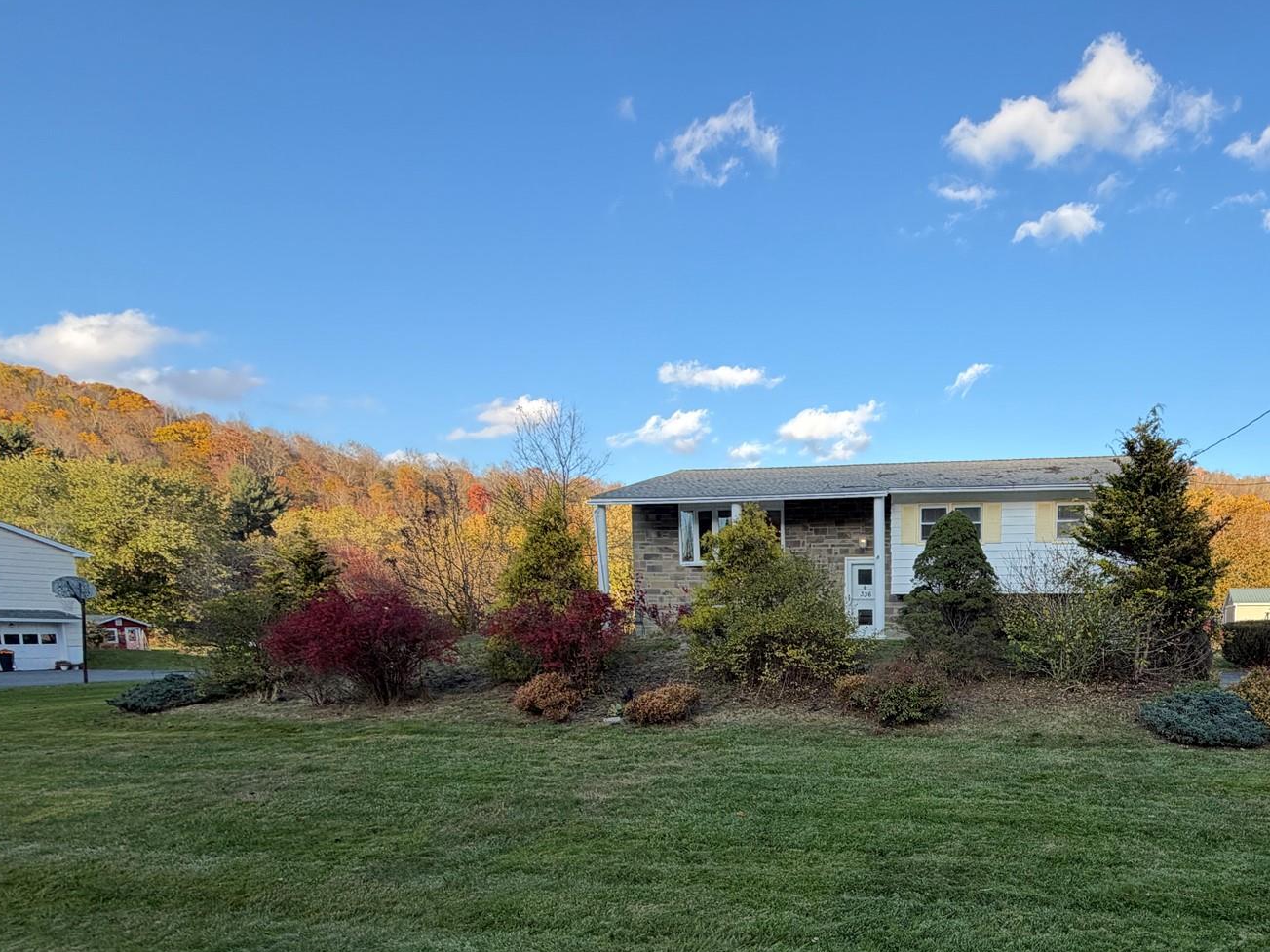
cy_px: 713
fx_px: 807
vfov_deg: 58.0
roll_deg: +0.0
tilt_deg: -6.0
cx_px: 943
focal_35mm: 22
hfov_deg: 71.5
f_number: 2.2
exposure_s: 1/545
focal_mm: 2.22
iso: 40
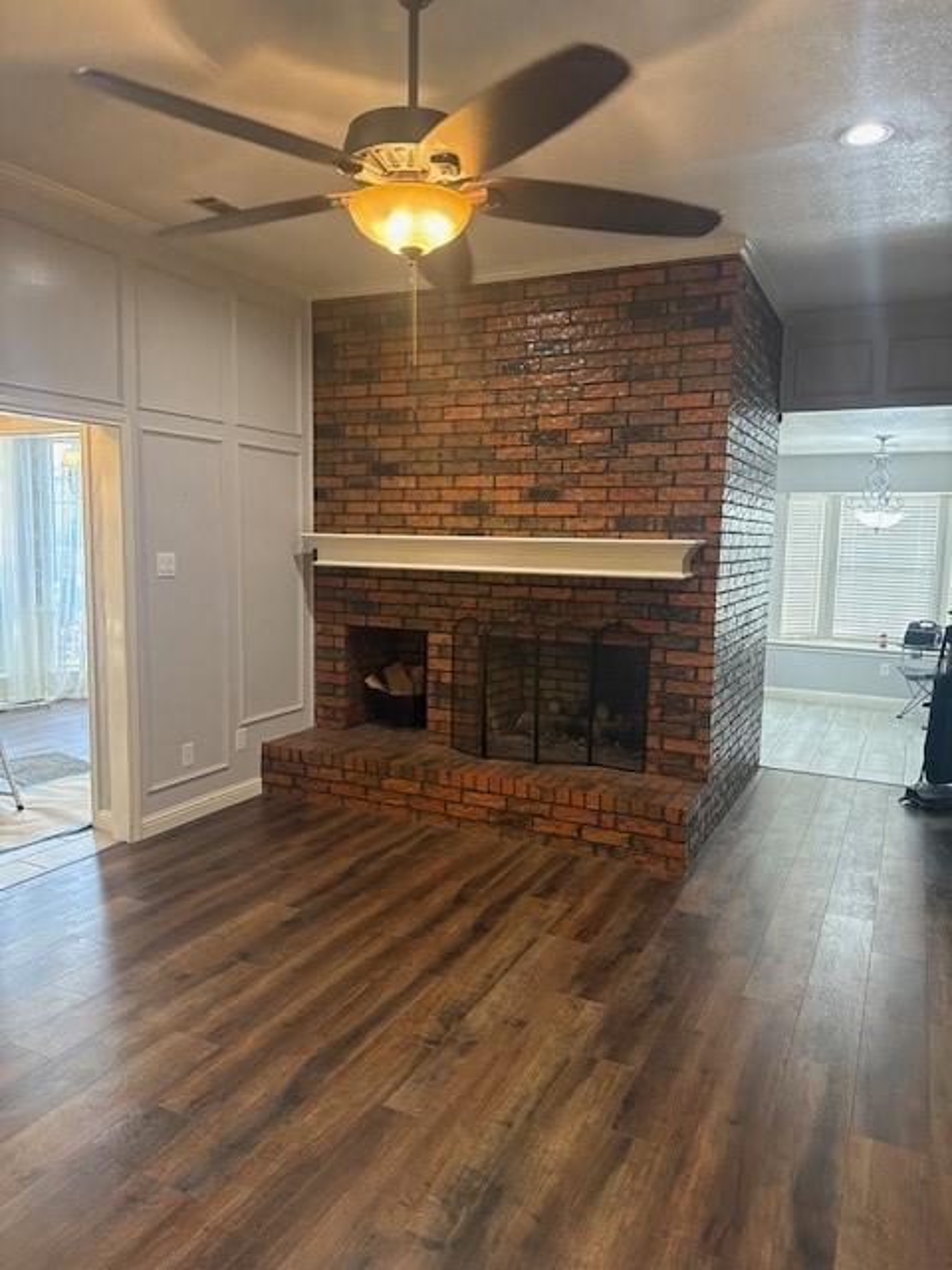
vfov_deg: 71.6
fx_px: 880
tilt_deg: -5.4
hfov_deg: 56.8
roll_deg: -1.9
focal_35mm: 24
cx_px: 476
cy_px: 635
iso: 250
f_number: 1.78
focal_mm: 6.76
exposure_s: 1/60
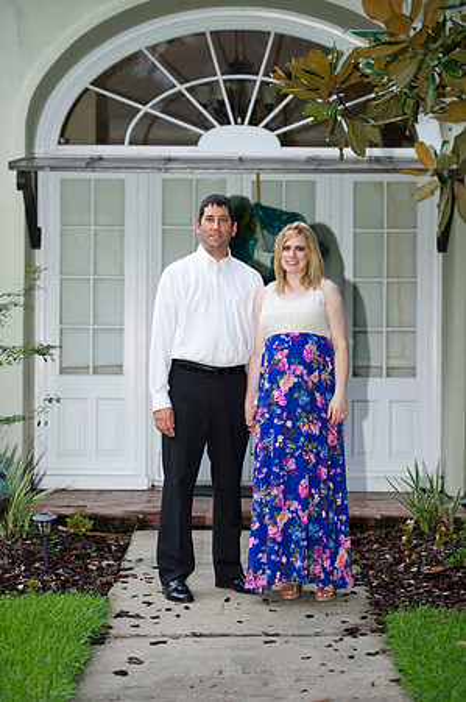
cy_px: 351
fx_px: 1751
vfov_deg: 22.6
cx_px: 233
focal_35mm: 90
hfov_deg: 15.2
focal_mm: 90
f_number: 2.8
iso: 640
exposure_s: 1/125
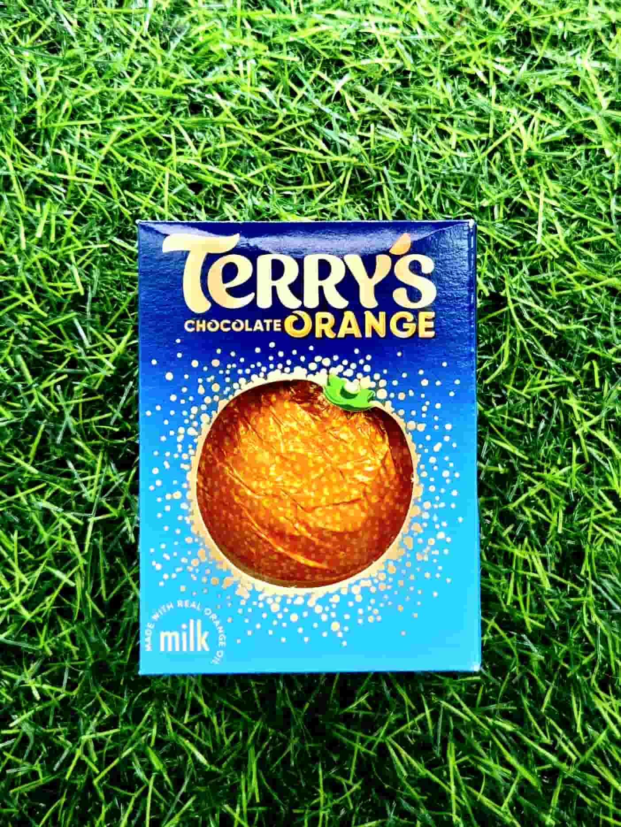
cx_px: 310
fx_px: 550
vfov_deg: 73.9
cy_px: 414
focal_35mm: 23
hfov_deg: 58.9
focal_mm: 5.4
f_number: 1.8
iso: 64
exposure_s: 1/182
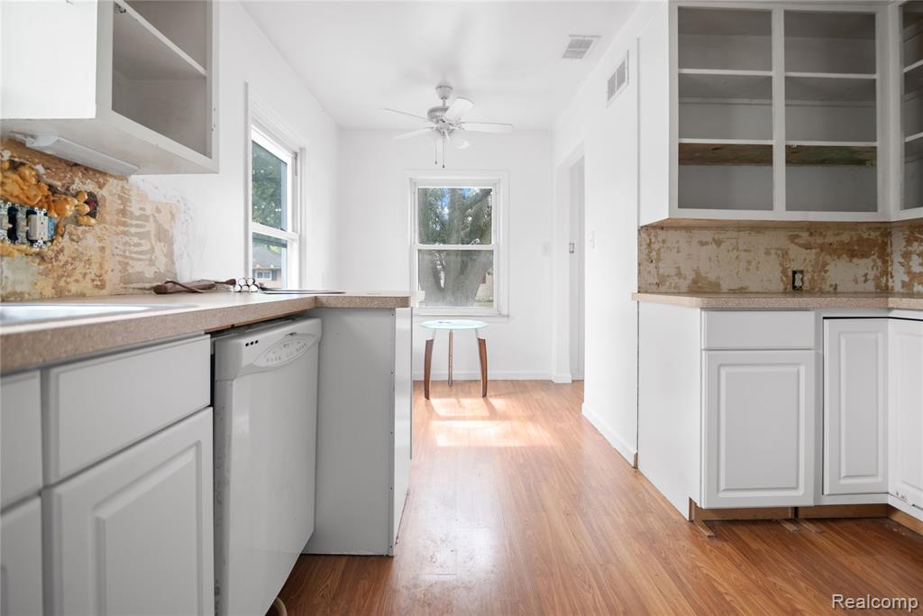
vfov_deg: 70.5
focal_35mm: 17
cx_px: 462
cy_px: 308
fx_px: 436
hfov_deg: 93.3
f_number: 2.8
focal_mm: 17
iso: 250
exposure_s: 1/30
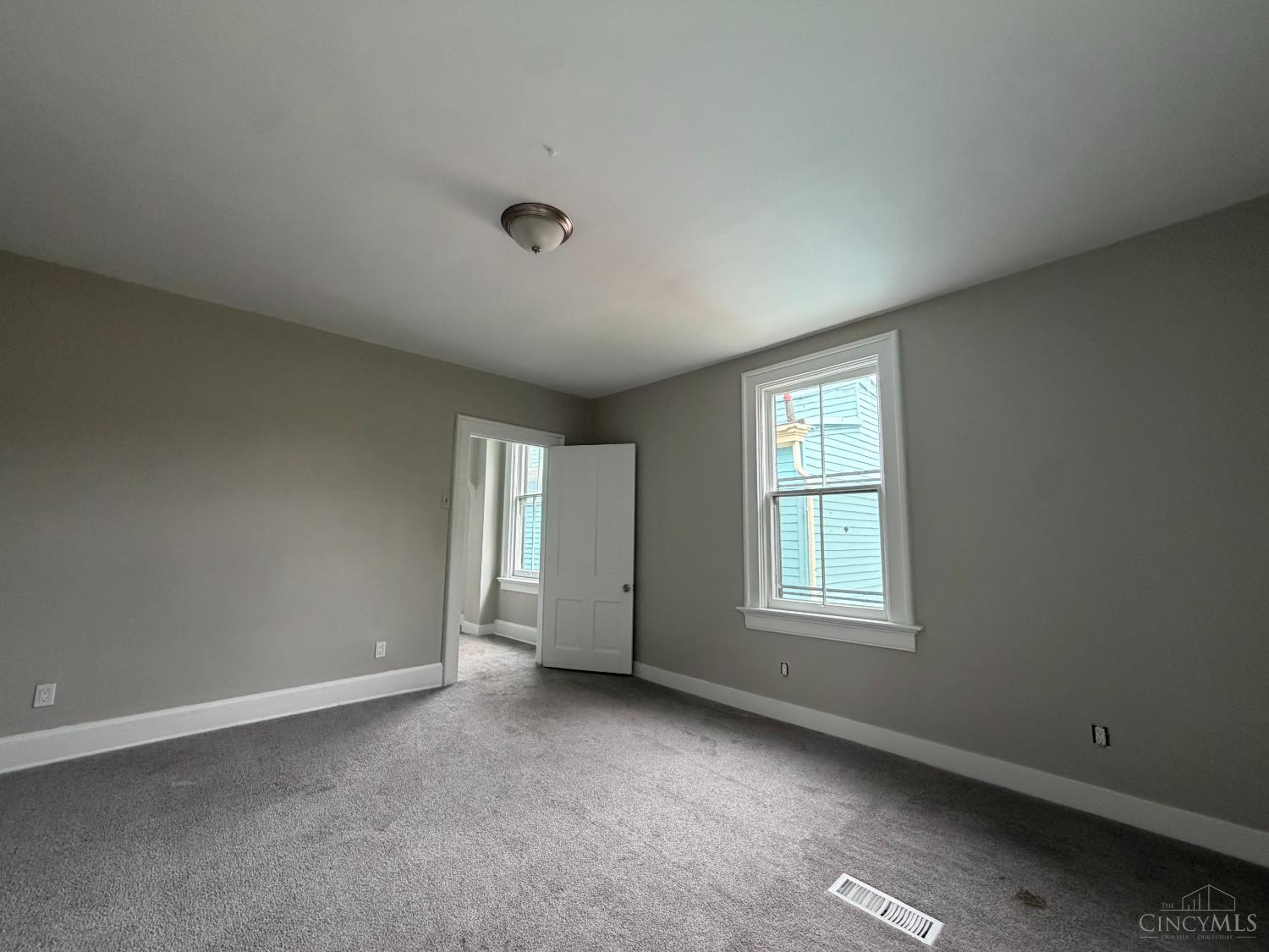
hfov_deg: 102.1
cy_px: 476
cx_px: 634
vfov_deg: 85.7
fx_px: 513
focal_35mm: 14
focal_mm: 2.22
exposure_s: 1/121
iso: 200
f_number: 2.2
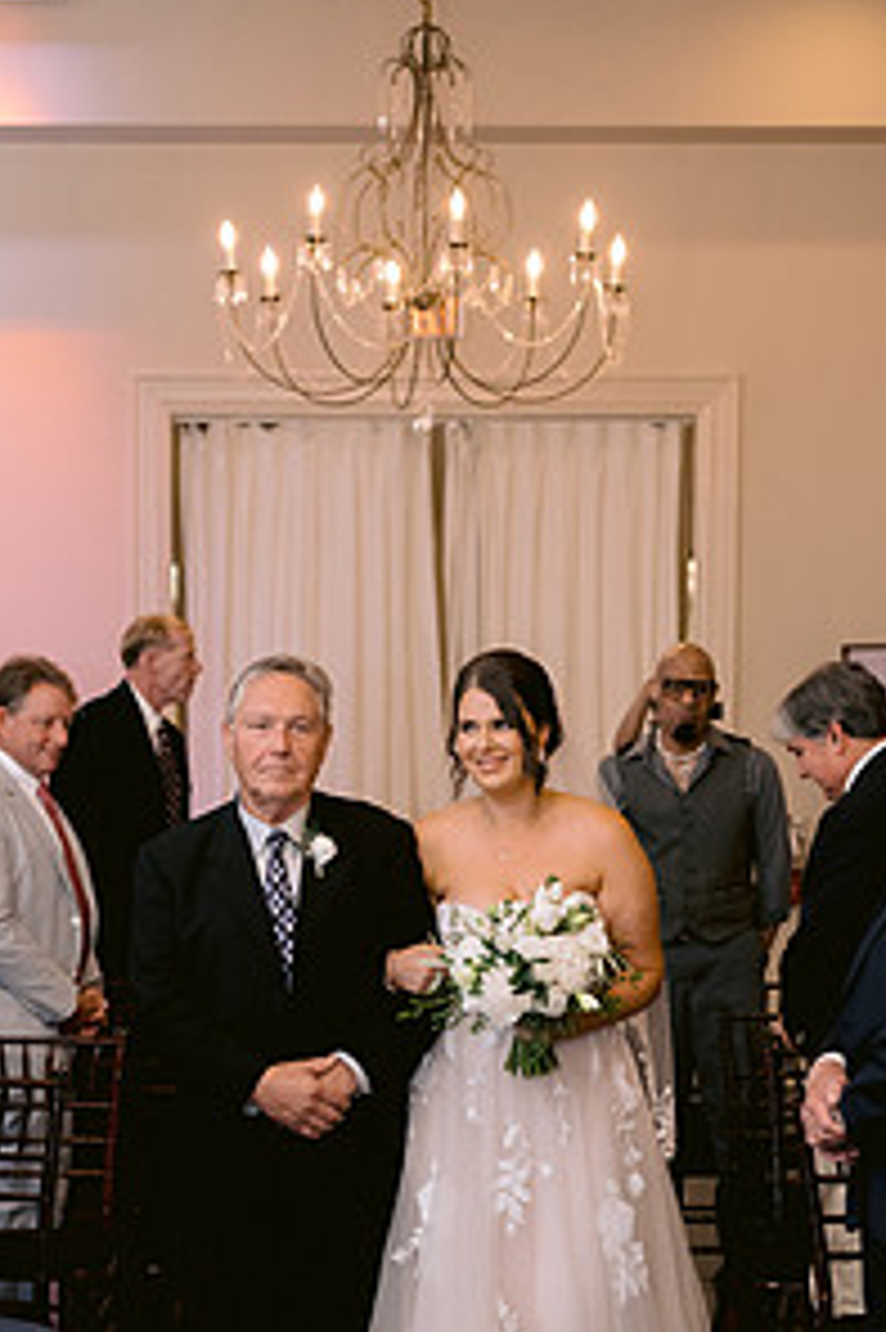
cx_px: 382
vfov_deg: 26.4
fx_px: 2809
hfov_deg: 17.9
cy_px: 981
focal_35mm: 76
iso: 1600
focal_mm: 50
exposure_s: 1/160
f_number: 2.8
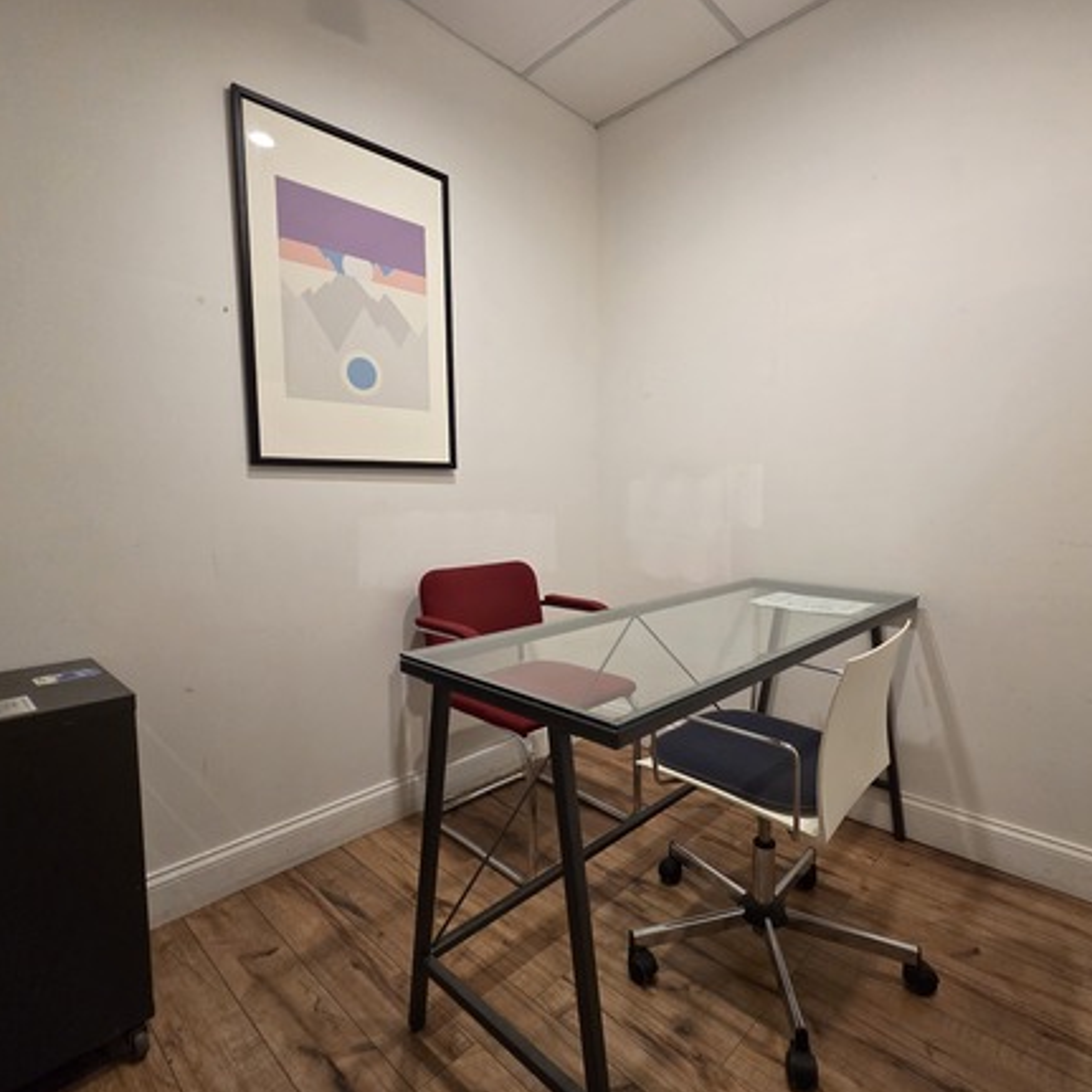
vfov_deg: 87.4
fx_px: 571
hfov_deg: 87.4
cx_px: 575
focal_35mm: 16
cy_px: 547
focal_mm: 2.2
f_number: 2.2
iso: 500
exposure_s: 1/60
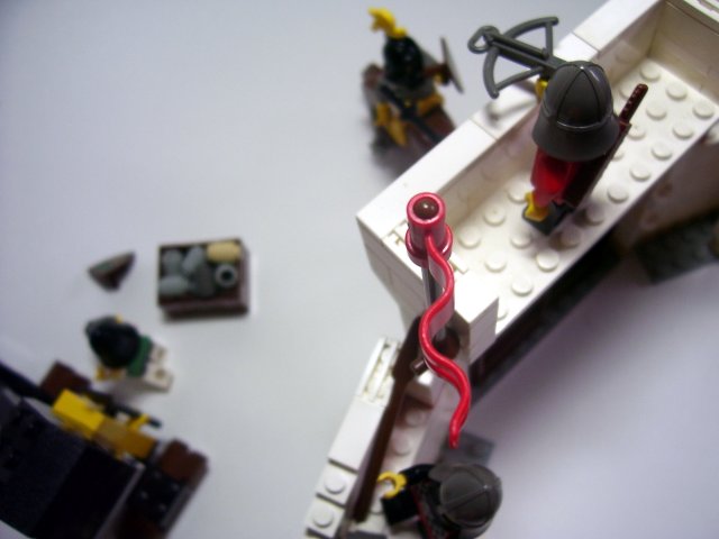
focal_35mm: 34
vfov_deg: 41.8
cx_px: 360
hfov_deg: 54.0
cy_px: 270
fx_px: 706
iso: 80
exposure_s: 1/60
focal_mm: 5.6
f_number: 2.7
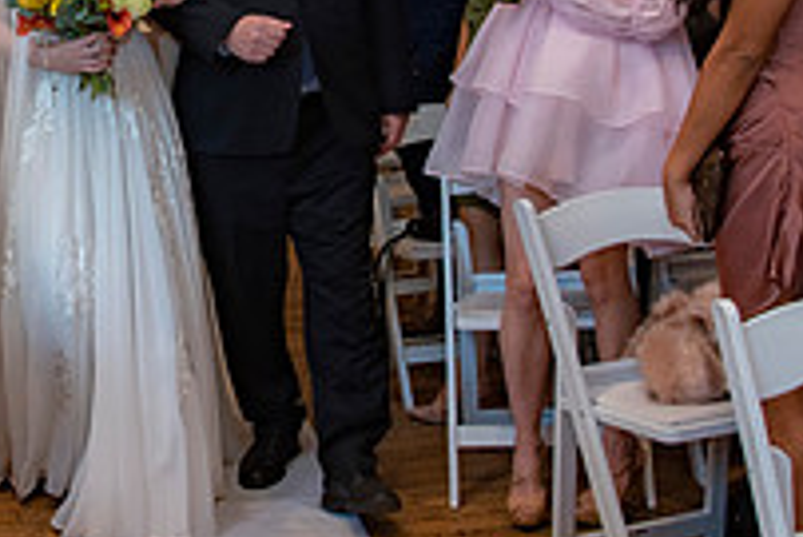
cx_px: 87
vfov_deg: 19.4
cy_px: 50
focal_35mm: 69
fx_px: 1540
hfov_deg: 28.2
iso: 800
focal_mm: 24
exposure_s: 1/125
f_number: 5
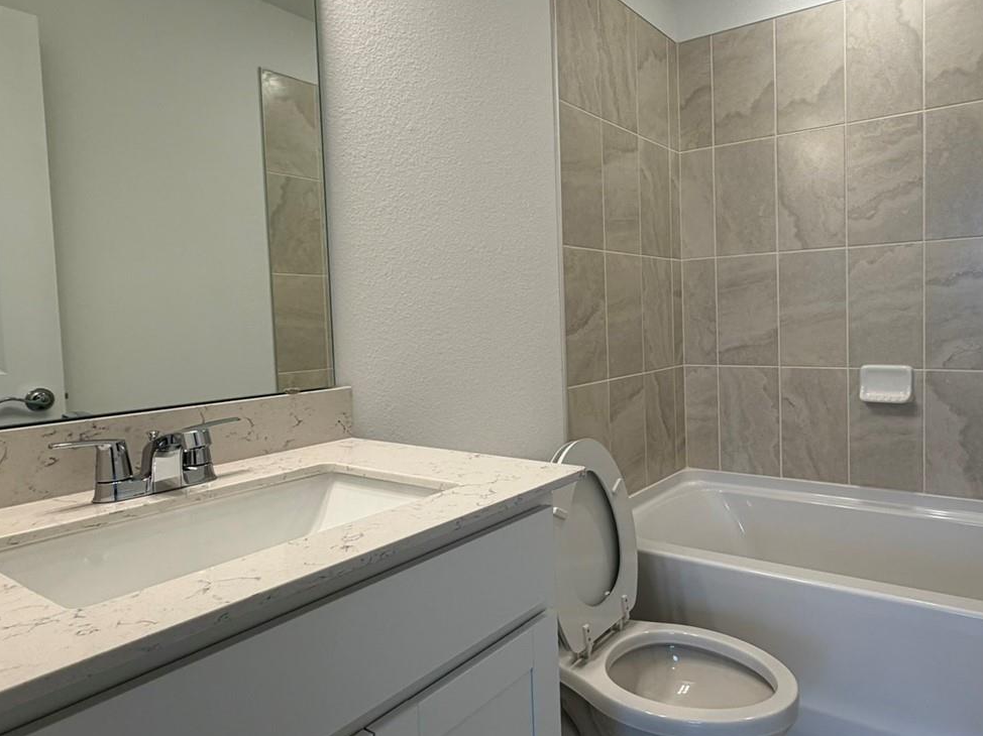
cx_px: 610
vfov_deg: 58.8
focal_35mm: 23
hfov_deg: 72.8
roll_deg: +1.5
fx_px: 653
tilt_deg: -3.6
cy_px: 353
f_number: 2.2
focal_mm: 2.22
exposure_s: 1/120
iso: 80
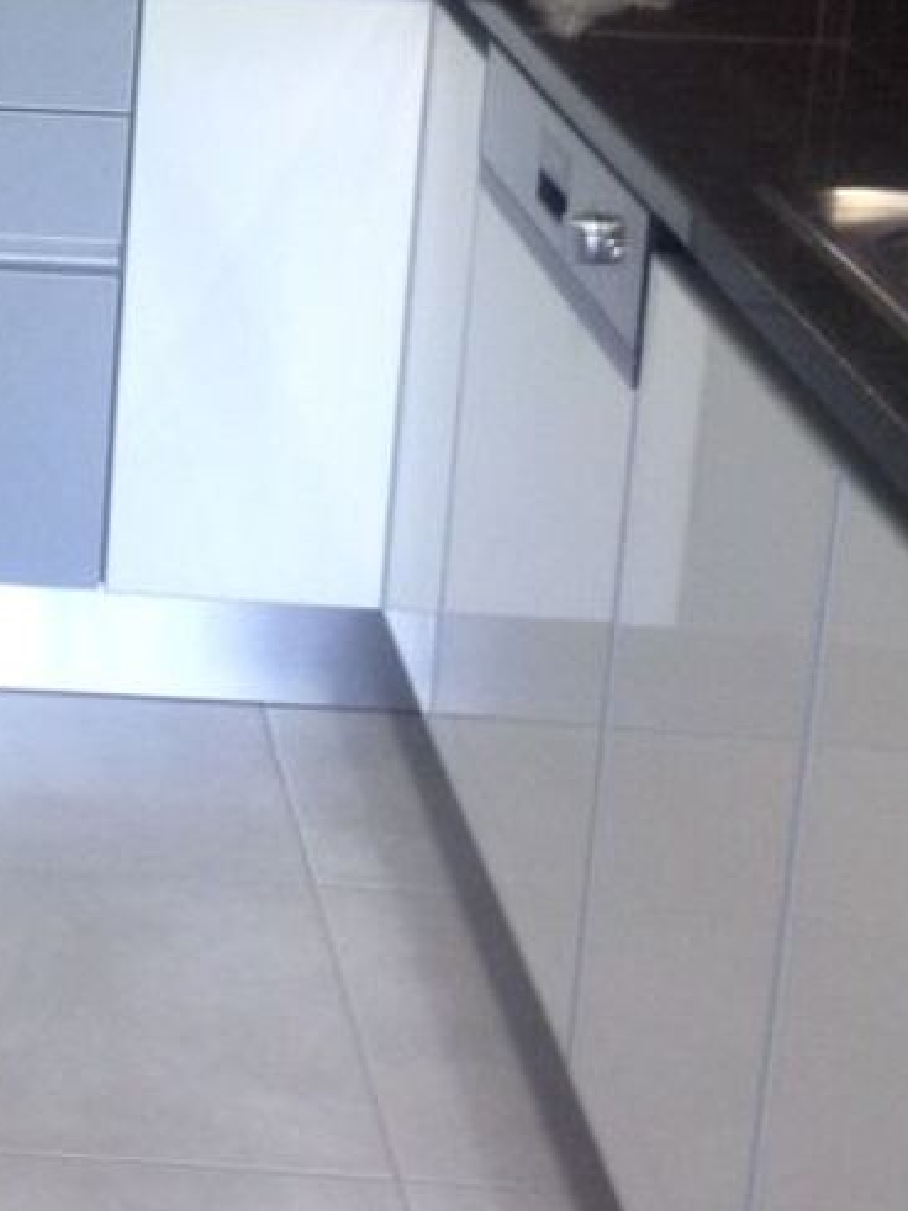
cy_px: 55
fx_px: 3324
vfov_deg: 20.1
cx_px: -284
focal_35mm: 95
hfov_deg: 14.8
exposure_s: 1/20
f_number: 2.4
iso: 80
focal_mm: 4.28
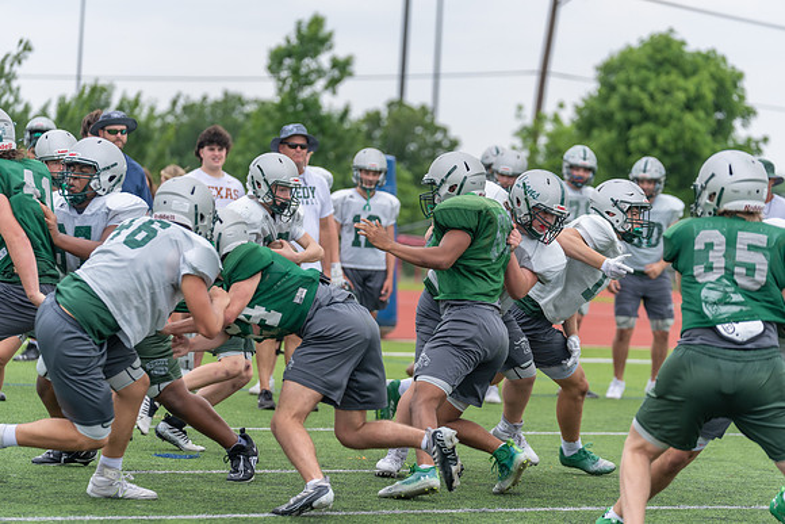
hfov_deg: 13.0
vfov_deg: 8.7
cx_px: 392
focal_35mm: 158
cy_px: 262
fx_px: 3446
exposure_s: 1/1250
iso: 160
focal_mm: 158
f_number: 3.5
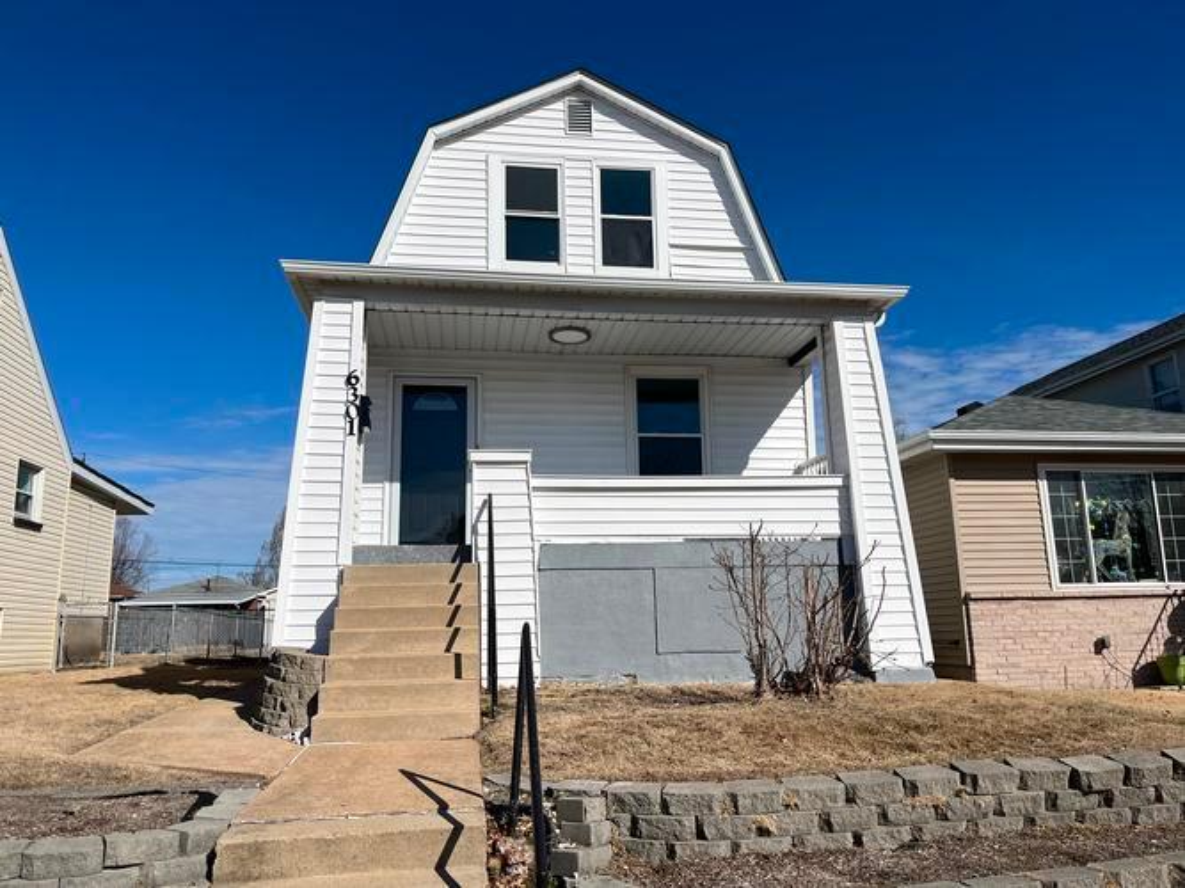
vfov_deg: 53.0
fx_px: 890
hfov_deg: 67.3
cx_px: 592
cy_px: 444
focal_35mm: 26
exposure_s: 1/9901
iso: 50
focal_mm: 5.1
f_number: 1.6
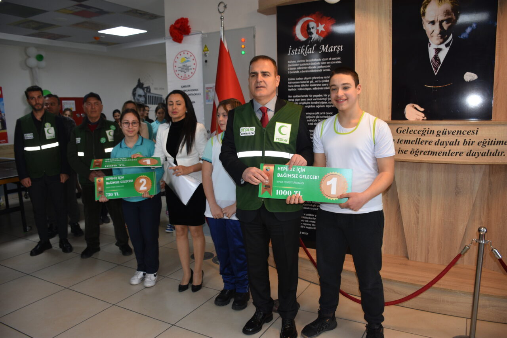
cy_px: 169
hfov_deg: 67.4
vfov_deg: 47.9
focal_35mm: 27
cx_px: 254
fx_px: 380
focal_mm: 18
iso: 400
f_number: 3.5
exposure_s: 1/80
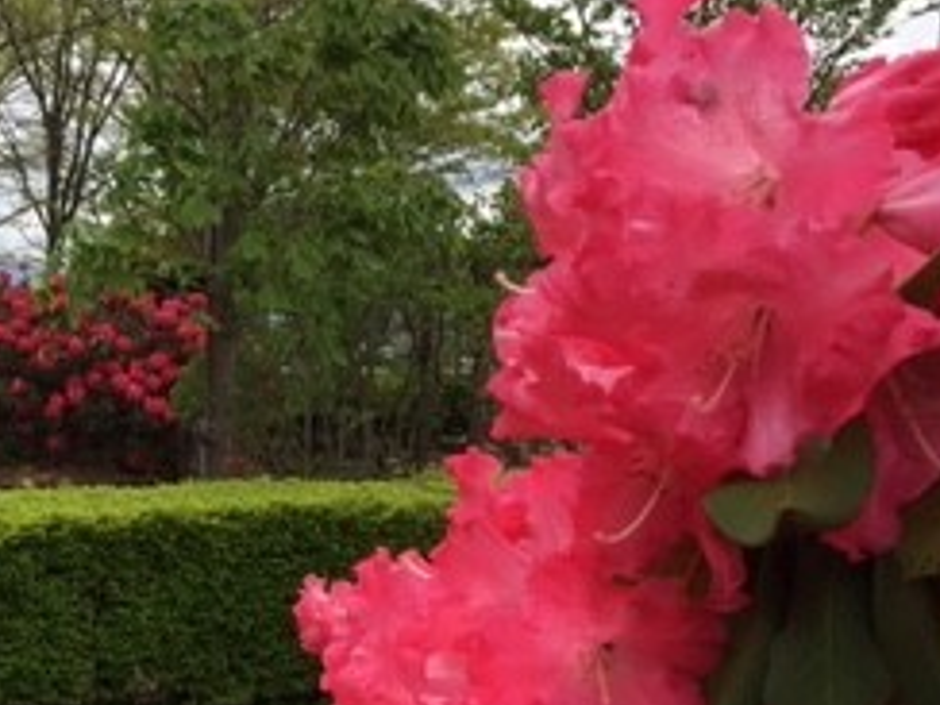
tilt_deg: -9.3
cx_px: 58
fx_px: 2064
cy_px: 643
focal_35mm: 76
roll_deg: -1.7
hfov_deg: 24.7
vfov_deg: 19.0
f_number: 2.2
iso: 25
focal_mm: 4.15
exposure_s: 1/1326
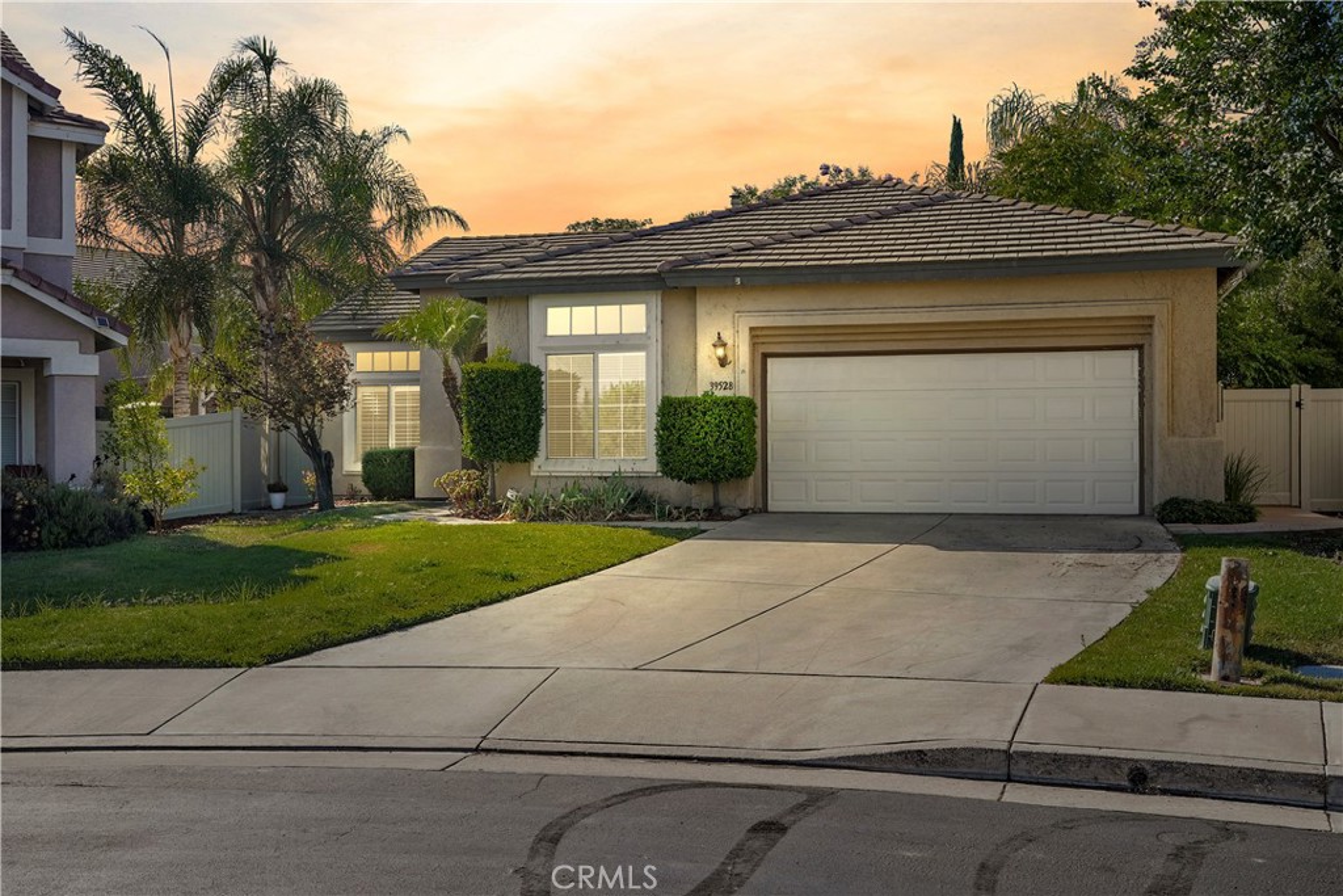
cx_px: 672
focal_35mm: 35
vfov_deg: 37.9
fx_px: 1306
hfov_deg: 54.4
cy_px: 448
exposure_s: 1/125
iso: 100
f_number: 9
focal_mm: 35
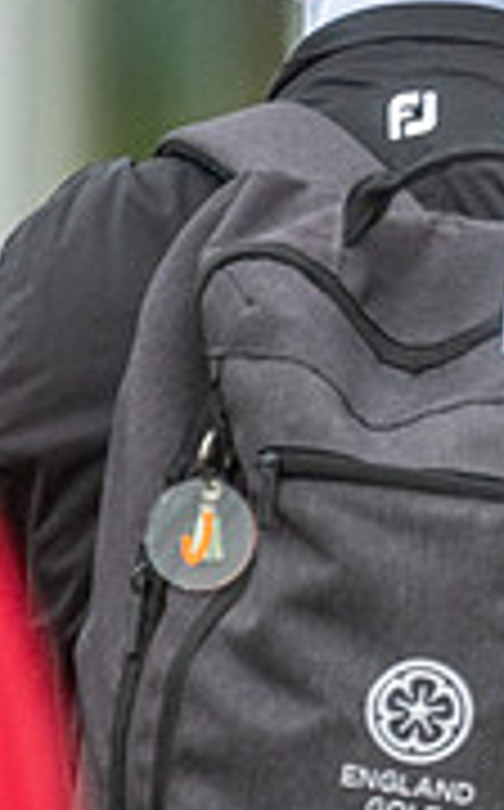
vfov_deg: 1.4
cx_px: 1256
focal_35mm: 1479
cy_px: 225
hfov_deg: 0.9
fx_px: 32608
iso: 1000
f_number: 4.5
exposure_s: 1/400
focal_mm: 300
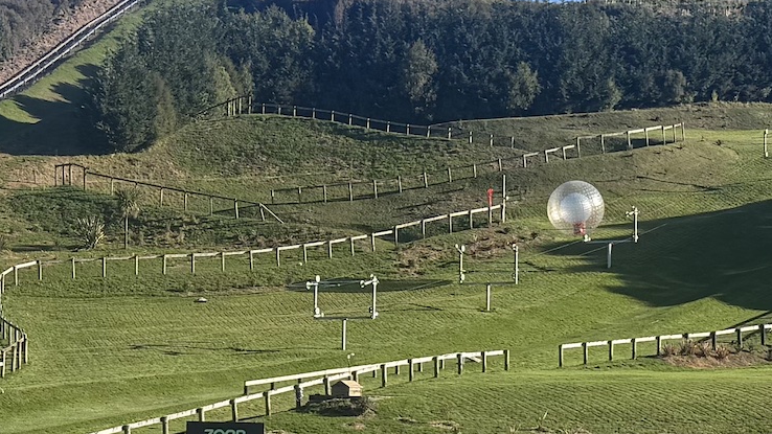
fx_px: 1044
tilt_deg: +3.4
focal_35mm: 51
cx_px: 381
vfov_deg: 23.5
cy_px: 196
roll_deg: +0.0
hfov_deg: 40.6
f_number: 1.78
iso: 80
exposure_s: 1/2445
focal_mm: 6.76
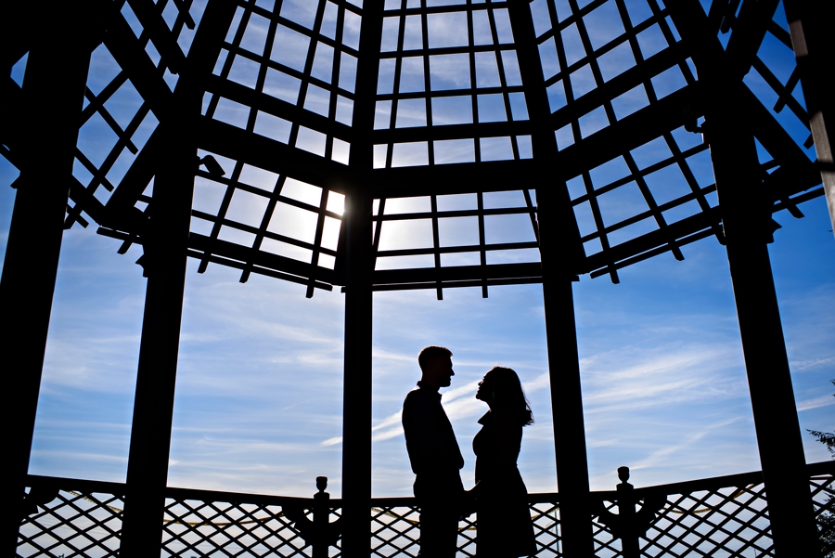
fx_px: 812
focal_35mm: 35
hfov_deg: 54.4
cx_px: 418
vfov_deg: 37.9
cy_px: 279
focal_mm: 35
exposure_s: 1/4000
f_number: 2.8
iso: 100
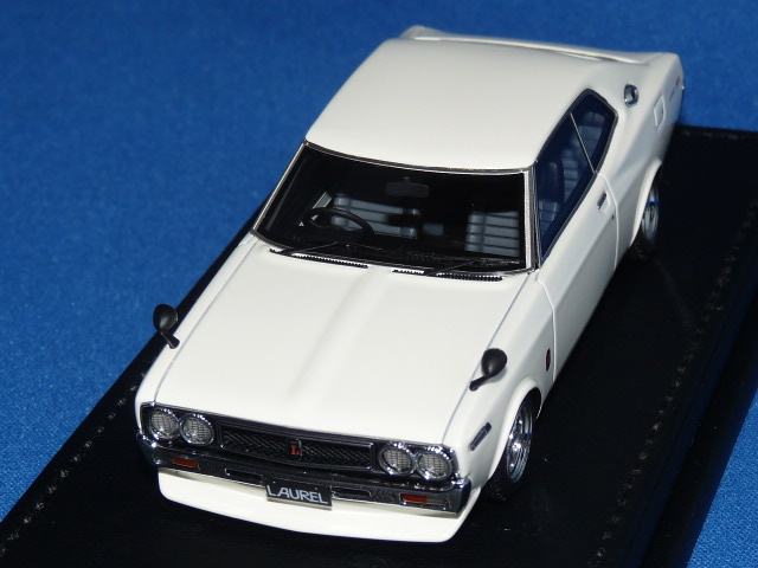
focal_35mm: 123
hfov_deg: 16.0
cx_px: 379
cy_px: 284
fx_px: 2693
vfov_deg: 12.0
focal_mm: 12.4
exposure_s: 1/40
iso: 100
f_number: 4
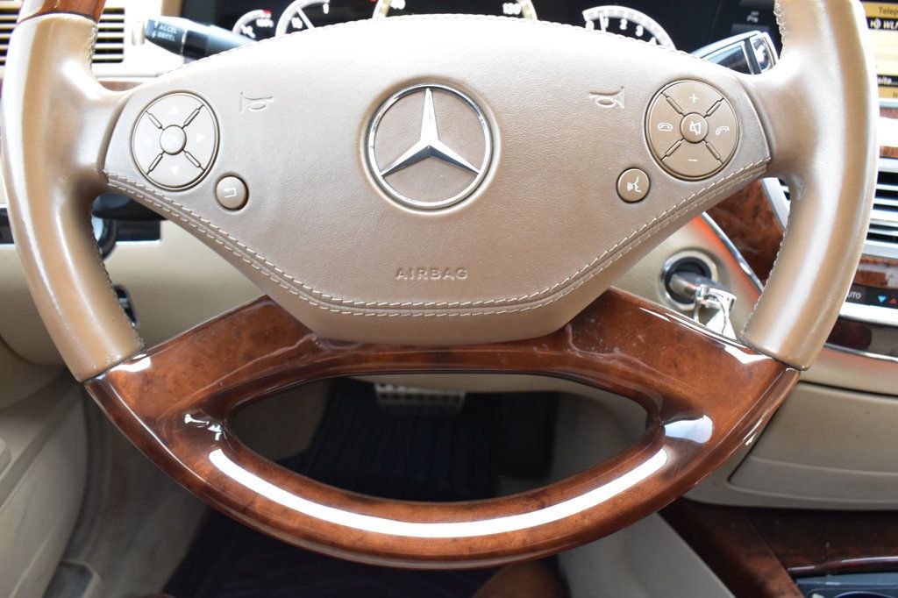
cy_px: 299
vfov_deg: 43.6
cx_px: 449
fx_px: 748
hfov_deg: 61.9
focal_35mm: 30
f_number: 6.3
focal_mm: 20
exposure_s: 1/15
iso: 1600
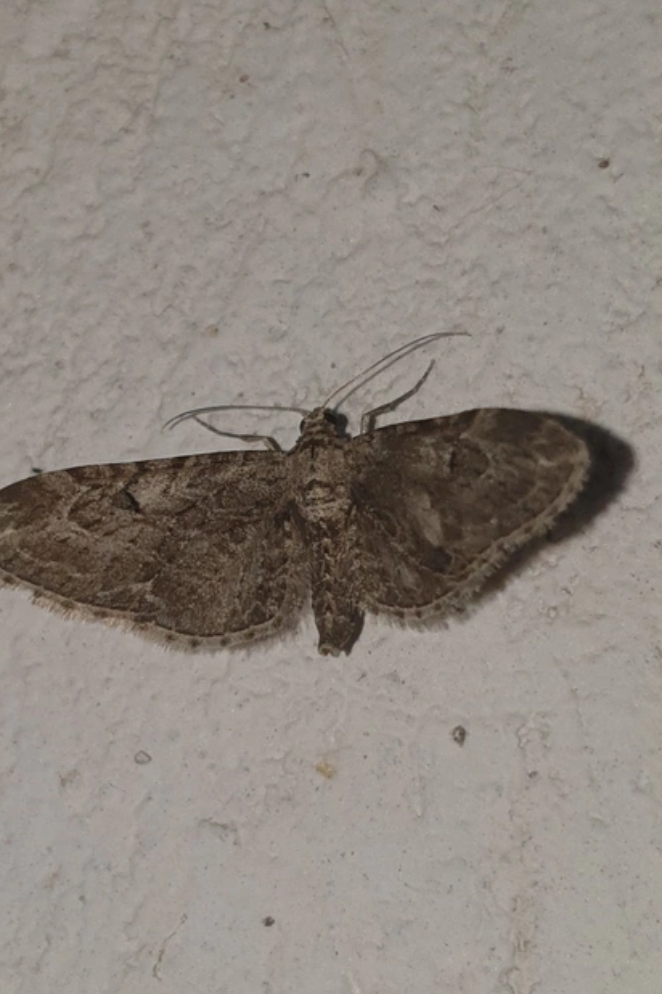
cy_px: 502
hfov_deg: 46.3
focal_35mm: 28
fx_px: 772
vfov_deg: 65.5
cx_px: 288
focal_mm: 4.3
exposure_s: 1/4202
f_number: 1.5
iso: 50
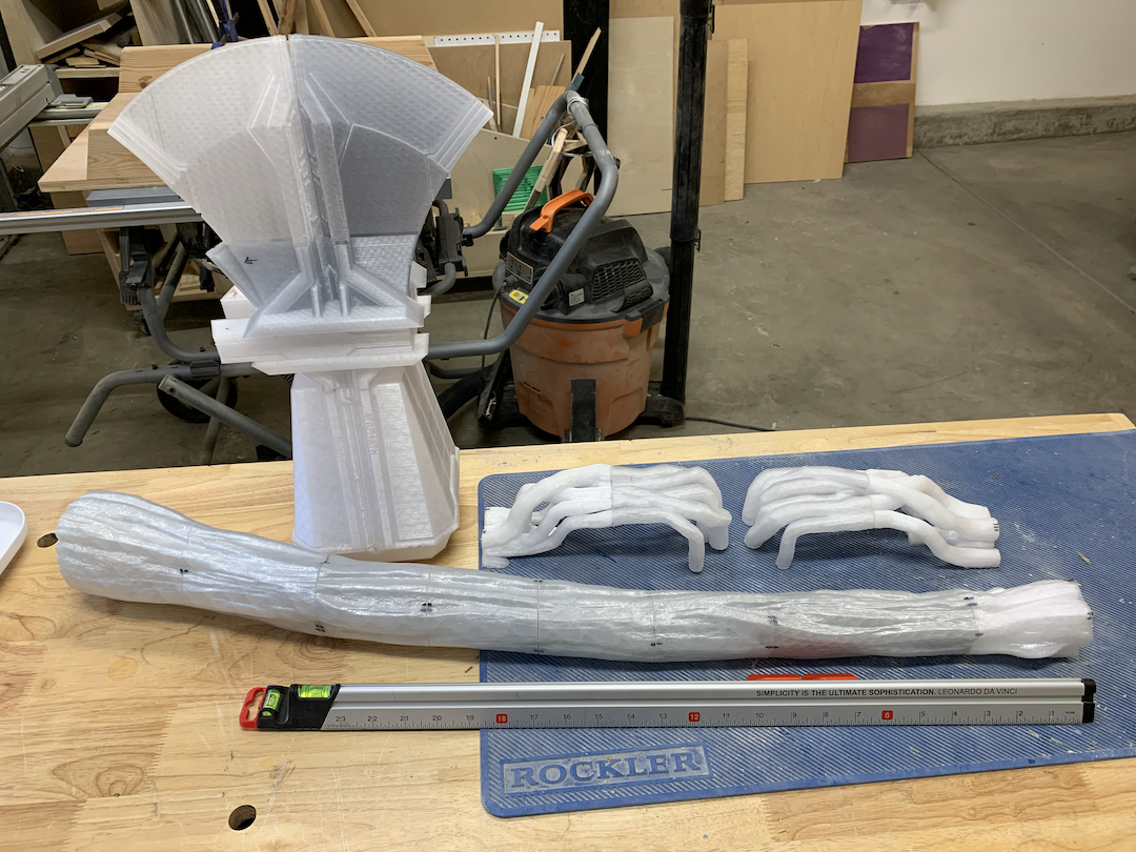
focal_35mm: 26
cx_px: 568
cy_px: 426
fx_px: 853
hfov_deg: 67.3
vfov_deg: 53.1
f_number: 1.8
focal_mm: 4.25
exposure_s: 1/60
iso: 80
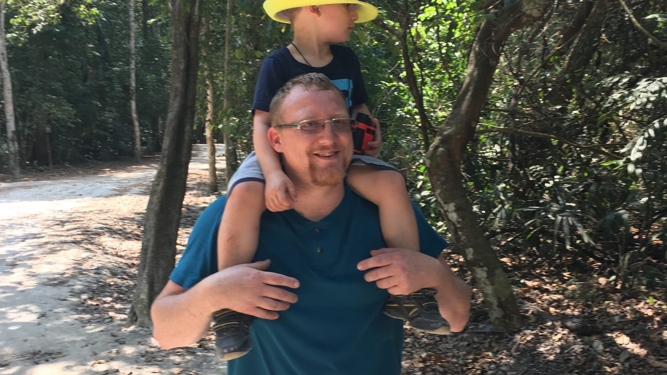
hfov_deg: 47.4
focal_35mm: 43
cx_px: 327
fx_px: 761
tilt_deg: -0.9
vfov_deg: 27.7
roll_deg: +6.0
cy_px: 185
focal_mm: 4.15
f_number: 2.2
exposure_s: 1/120
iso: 25
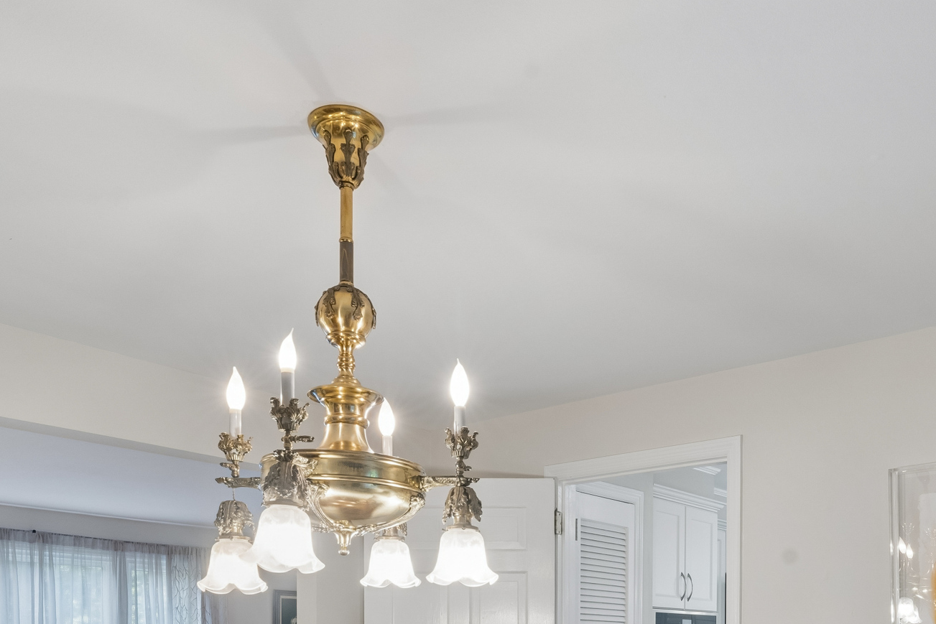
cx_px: 574
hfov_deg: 56.7
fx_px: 858
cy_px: 629
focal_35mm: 33
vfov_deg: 35.9
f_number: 13
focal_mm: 14
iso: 400
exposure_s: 1/2
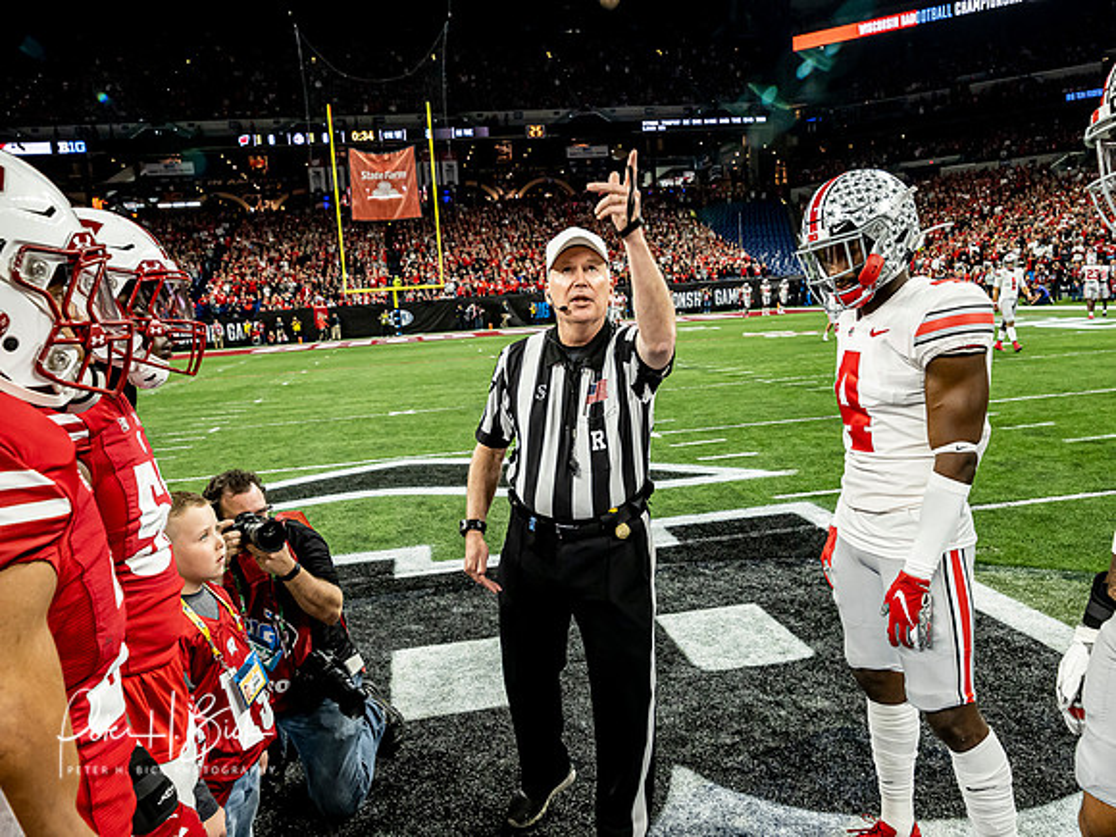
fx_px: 903
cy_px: 418
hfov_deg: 63.4
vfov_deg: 49.7
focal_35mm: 28
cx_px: 558
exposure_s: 1/320
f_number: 4.5
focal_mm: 14
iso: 1250
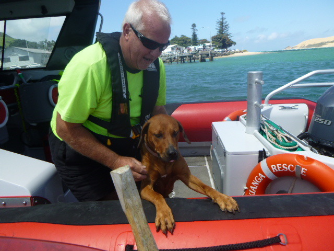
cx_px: 167
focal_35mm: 25
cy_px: 126
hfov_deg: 69.4
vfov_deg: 54.9
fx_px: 241
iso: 100
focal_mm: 4.5
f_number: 3.9
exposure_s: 1/400
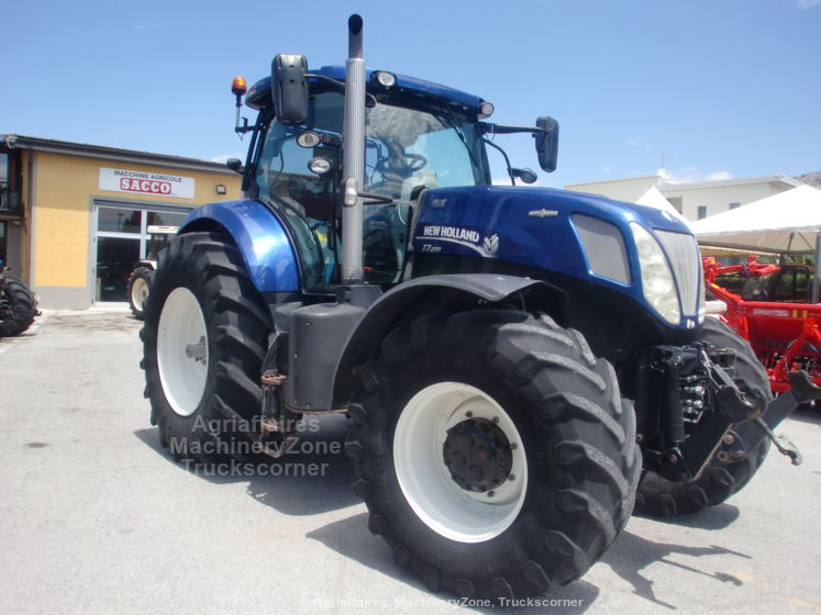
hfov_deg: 63.5
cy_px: 308
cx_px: 410
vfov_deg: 49.7
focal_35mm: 28
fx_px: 664
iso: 64
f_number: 2.6
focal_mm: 4.65
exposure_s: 1/800
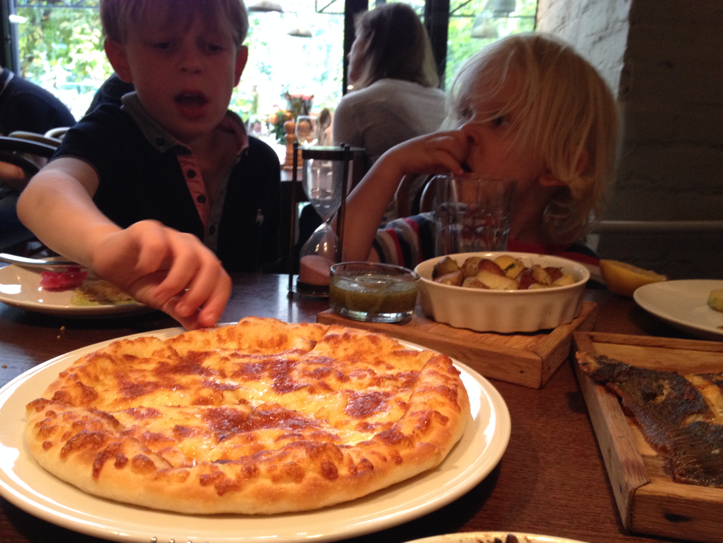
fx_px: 731
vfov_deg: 40.7
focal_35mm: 35
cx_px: 362
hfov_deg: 52.6
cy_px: 272
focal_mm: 4.28
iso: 200
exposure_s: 1/20
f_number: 2.4
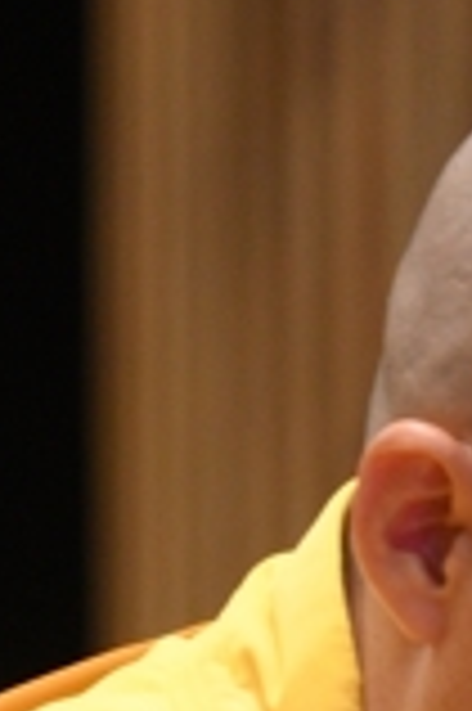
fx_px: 14584
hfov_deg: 1.9
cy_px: 1091
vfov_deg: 2.8
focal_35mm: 740
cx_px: 530
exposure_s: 1/100
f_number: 4
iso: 2500
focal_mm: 120
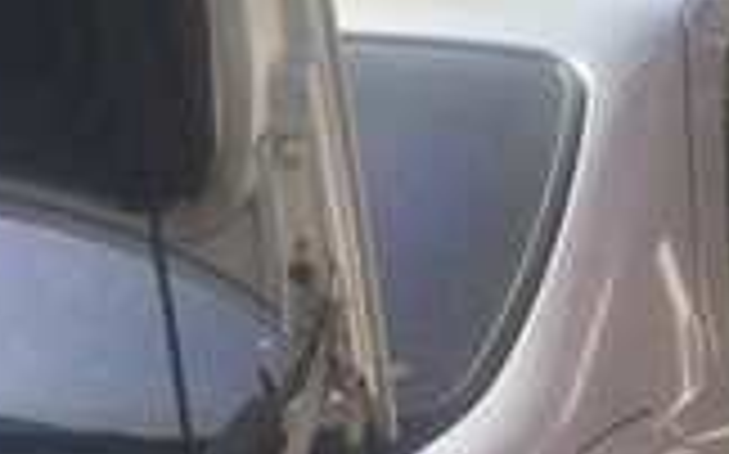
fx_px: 1866
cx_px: 765
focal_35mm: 94
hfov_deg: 21.2
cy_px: 602
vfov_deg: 13.4
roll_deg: -1.3
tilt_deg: -16.5
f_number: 2.2
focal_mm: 4.15
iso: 32
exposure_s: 1/618
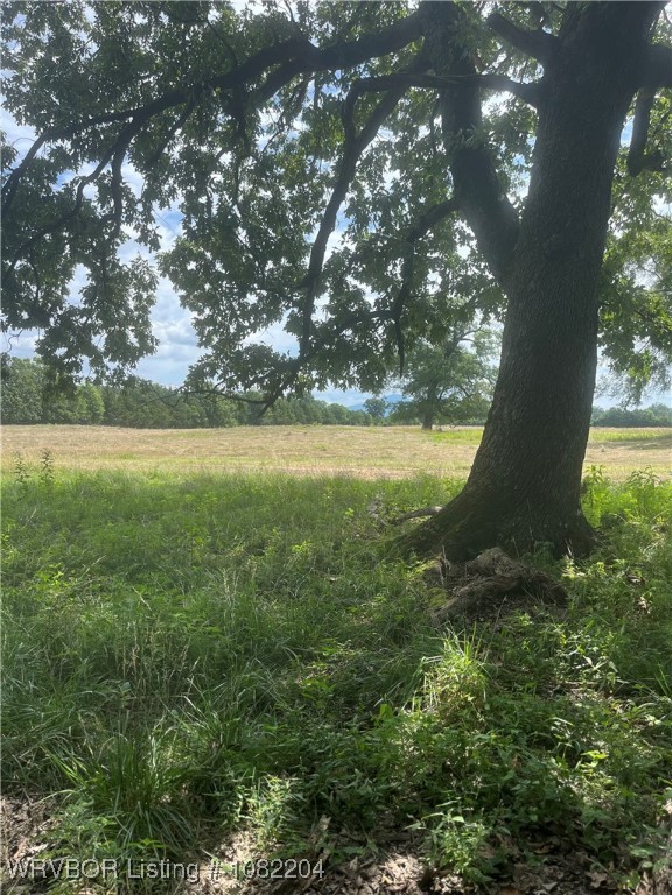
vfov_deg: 67.3
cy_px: 448
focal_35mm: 26
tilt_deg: -3.7
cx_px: 336
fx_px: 673
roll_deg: +0.4
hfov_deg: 53.1
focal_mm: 5.1
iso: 50
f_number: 1.6
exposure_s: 1/1309
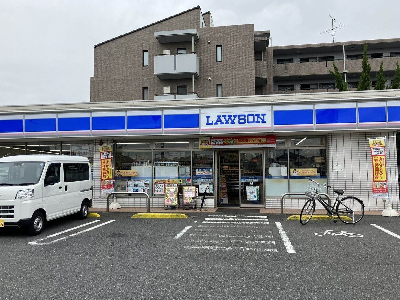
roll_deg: +0.3
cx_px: 196
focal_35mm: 29
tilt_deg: +6.4
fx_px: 335
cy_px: 148
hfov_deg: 61.7
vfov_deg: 48.2
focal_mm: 3.99
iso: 32
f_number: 1.8
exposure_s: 1/934
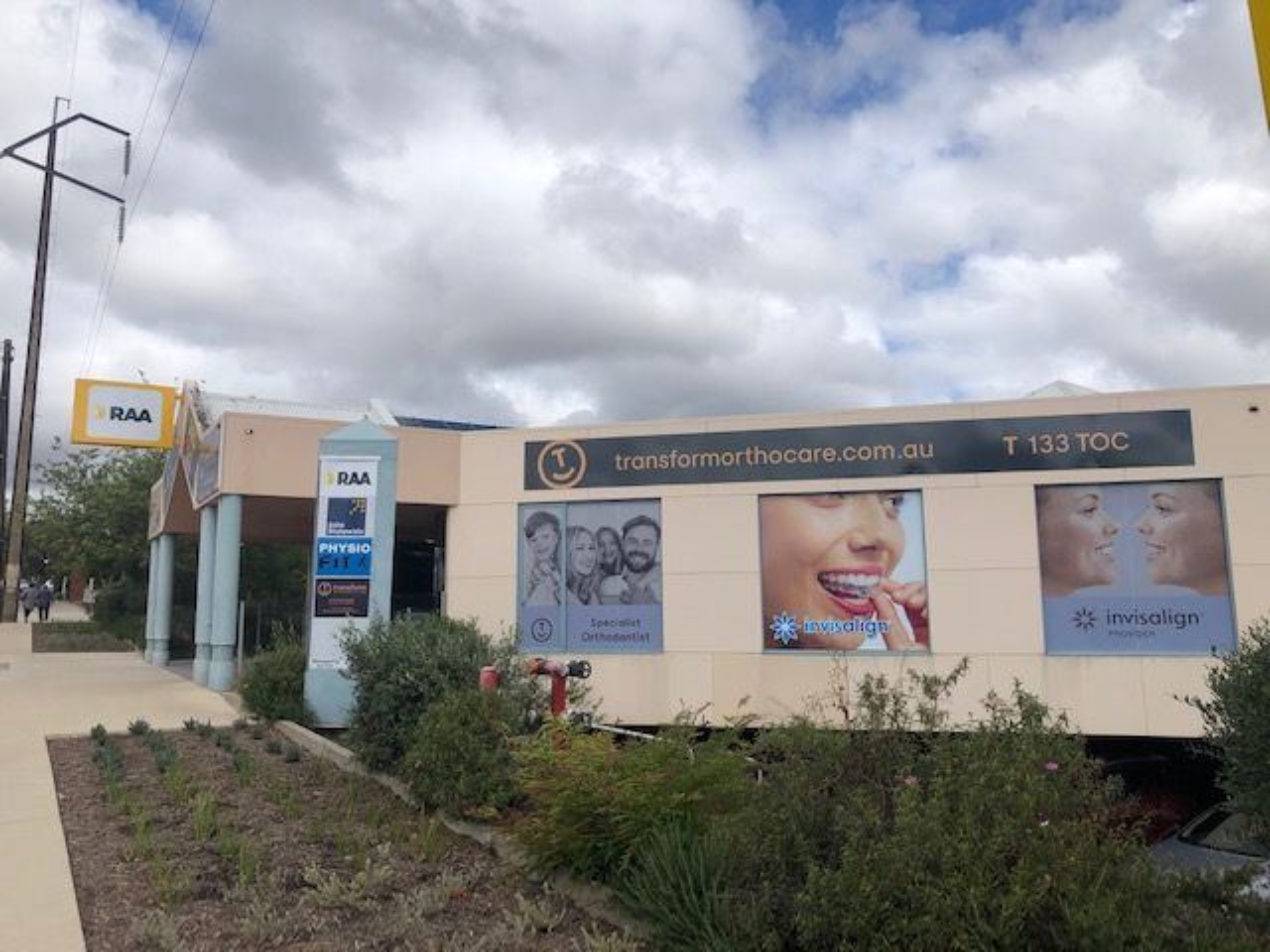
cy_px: 476
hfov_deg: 63.4
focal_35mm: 28
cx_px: 635
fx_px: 1027
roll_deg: +0.5
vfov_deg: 49.7
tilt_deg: +8.6
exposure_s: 1/3690
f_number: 1.8
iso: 20
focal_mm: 3.99
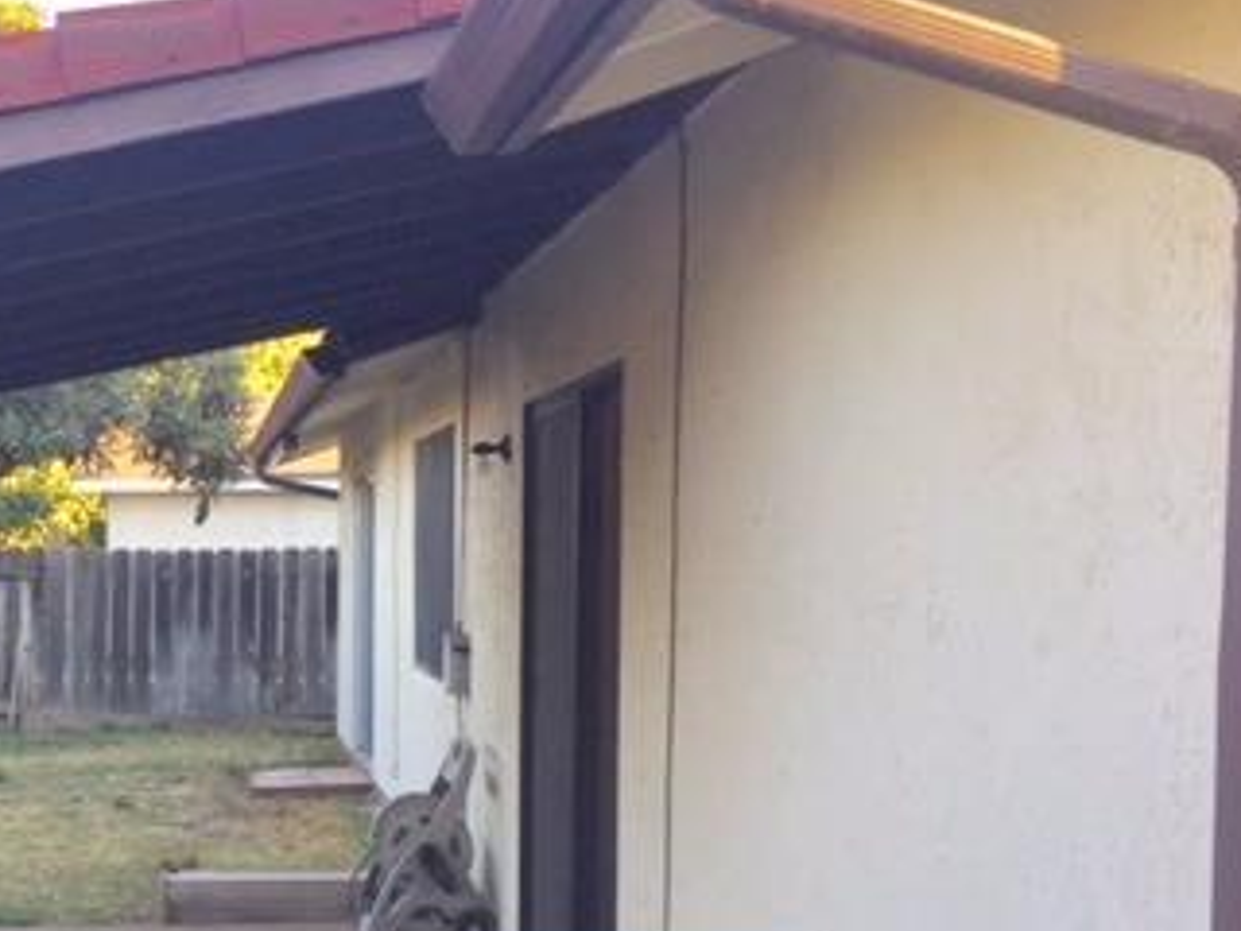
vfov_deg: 25.0
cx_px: 151
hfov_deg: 31.8
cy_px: 652
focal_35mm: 58
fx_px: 2079
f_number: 2.2
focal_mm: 4.15
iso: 32
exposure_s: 1/124
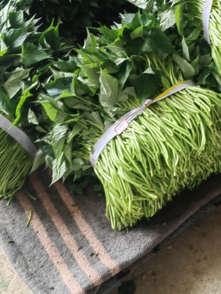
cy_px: 114
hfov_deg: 25.2
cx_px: 178
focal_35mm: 57
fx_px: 485
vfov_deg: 33.6
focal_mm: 5.54
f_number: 1.8
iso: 80
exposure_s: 1/100
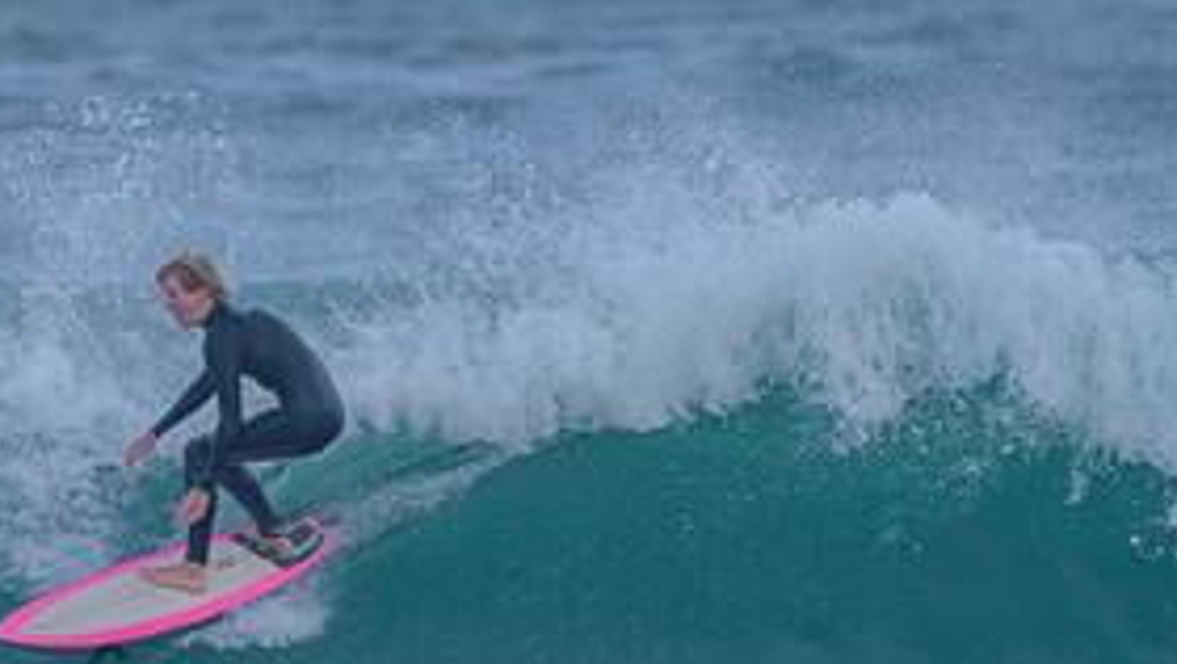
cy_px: 503
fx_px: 41478
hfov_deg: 1.6
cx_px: 178
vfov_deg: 0.9
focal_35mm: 1328
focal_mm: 500
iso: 450
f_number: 5.6
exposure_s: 1/2000
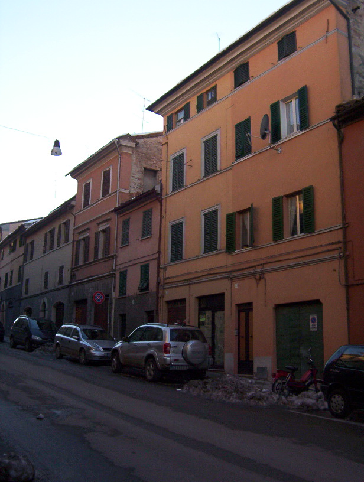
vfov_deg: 51.2
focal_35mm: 36
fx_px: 503
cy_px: 241
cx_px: 182
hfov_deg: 39.8
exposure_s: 1/513
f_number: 2.76
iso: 100
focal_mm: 5.54
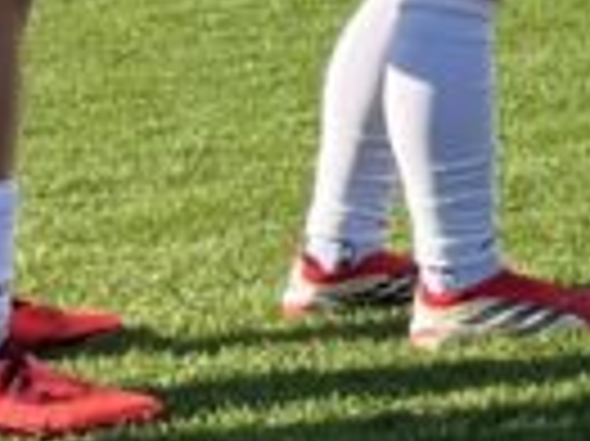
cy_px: -297
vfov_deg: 7.1
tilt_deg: -1.7
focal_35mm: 203
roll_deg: +0.8
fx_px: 3457
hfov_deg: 8.5
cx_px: 1635
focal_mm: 5.1
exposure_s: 1/3135
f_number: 1.6
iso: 50
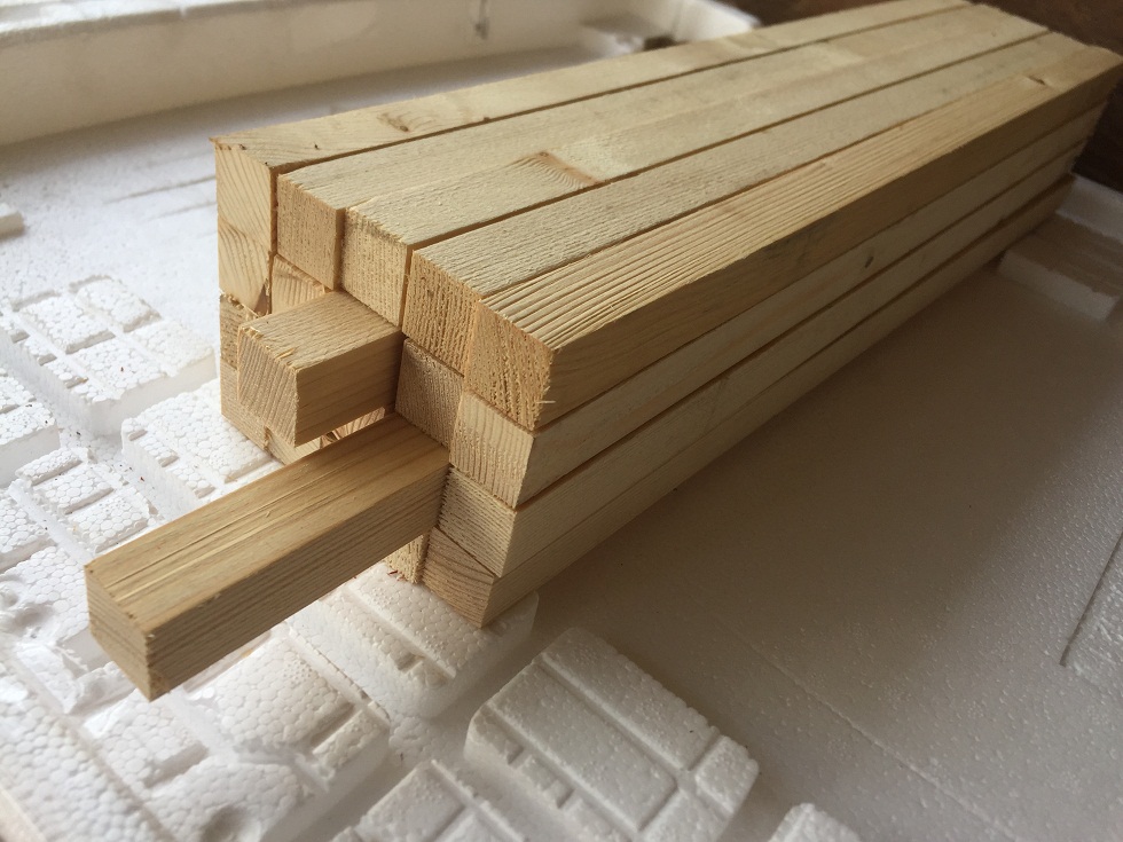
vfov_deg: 48.2
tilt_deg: -38.3
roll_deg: -16.0
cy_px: 421
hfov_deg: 61.7
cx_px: 562
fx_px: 941
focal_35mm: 29
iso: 32
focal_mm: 4.15
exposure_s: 1/421
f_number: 2.2
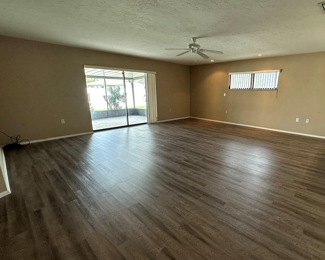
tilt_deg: -14.4
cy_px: 133
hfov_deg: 85.2
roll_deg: -1.1
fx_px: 173
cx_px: 196
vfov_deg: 73.8
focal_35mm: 18
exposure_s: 1/120
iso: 160
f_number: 2.2
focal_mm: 2.22
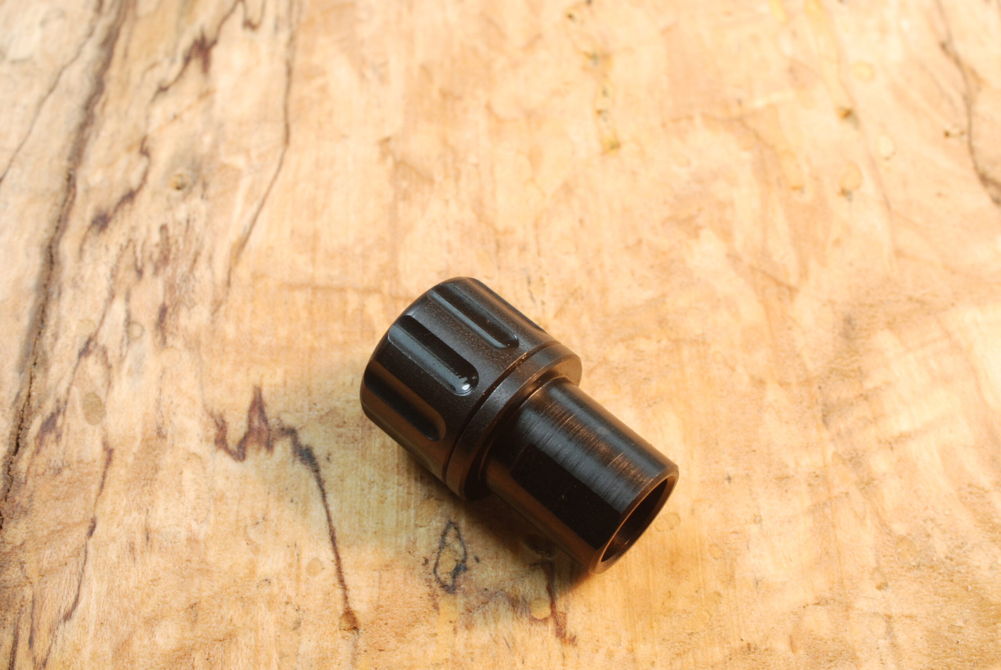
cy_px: 335
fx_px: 1670
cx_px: 500
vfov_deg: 22.7
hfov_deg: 33.4
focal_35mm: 60
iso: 200
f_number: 22
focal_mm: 40
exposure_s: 1/8
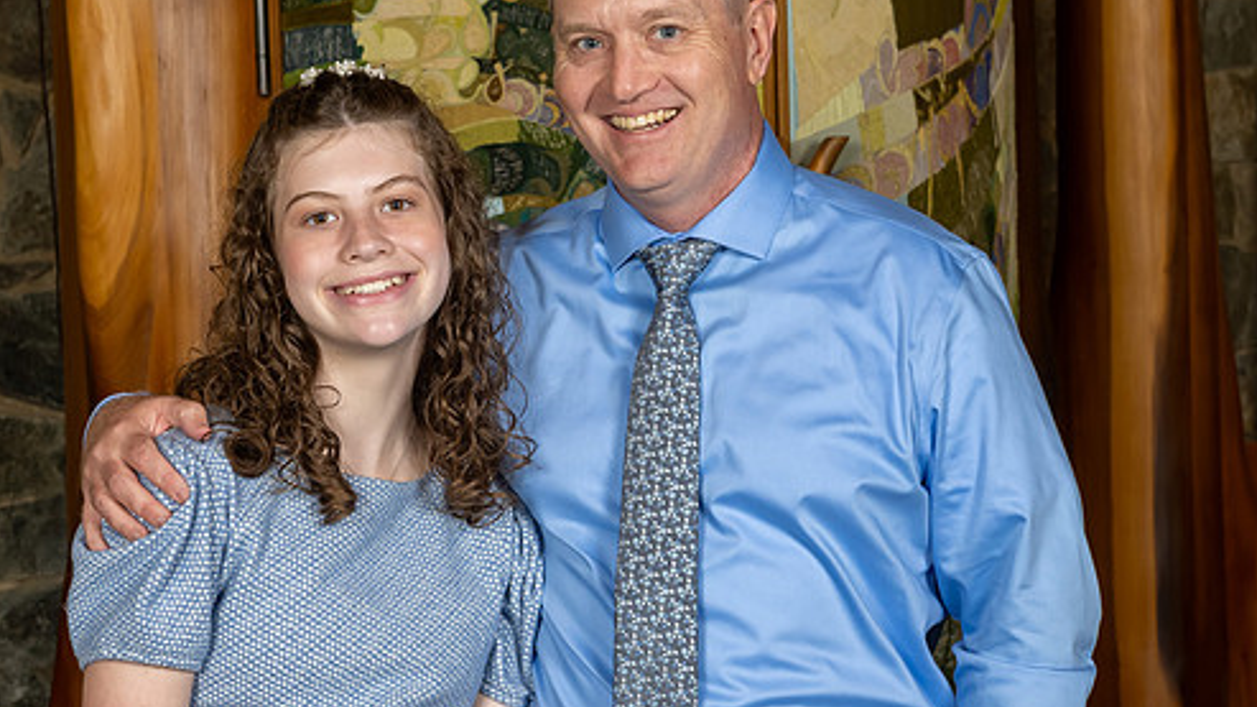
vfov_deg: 10.5
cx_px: 570
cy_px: 332
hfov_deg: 18.6
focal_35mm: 115
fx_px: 3832
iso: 640
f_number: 7.1
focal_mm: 50
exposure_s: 1/200
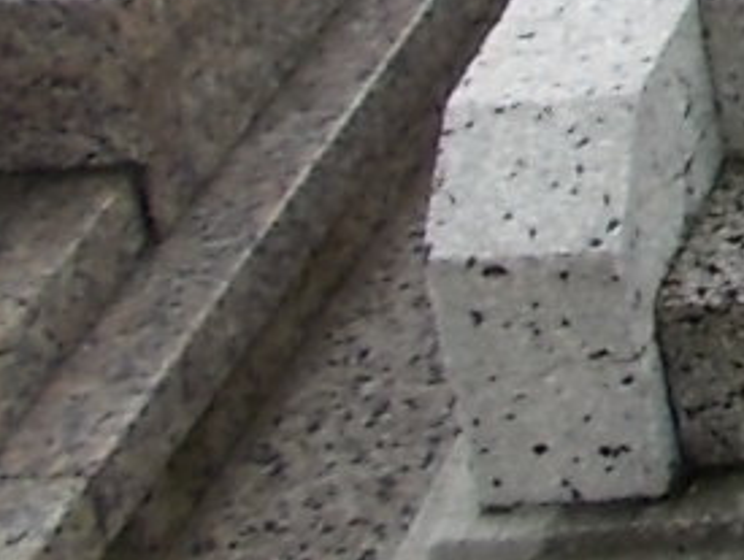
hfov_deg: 10.5
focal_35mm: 151
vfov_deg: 8.8
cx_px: 2010
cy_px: -844
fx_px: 3250
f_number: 3.2
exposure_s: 1/400
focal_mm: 4.6
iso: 80
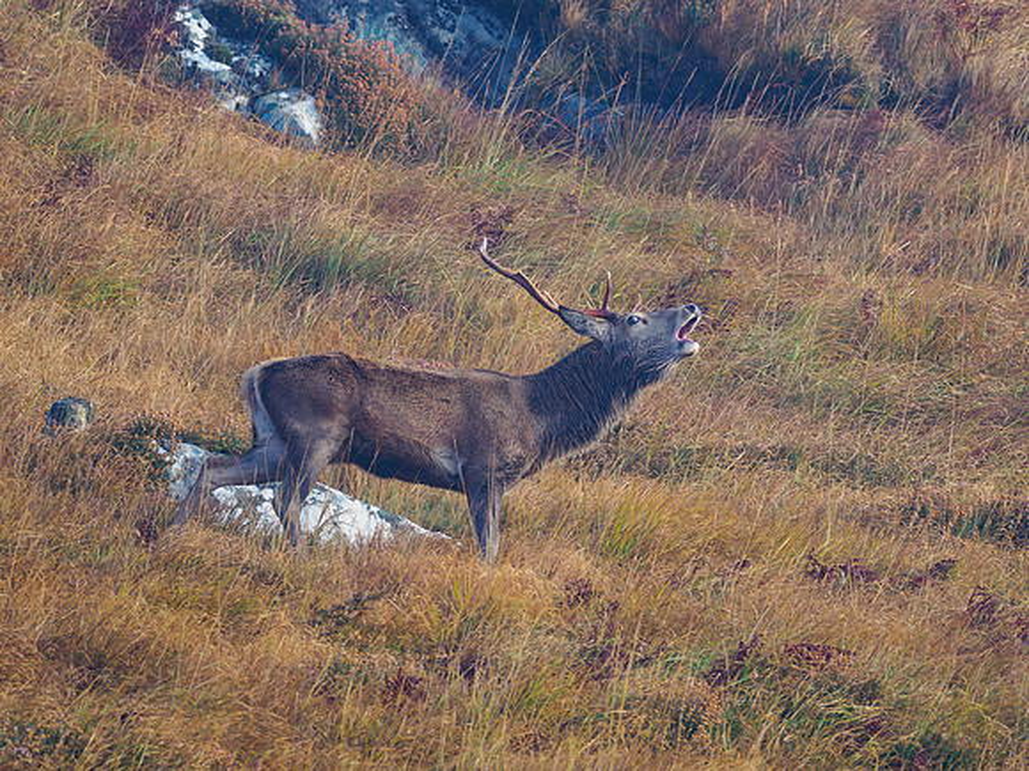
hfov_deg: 2.5
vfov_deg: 1.9
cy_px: 386
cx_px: 683
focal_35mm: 798
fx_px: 23718
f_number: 4
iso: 320
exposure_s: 1/1000
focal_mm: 300
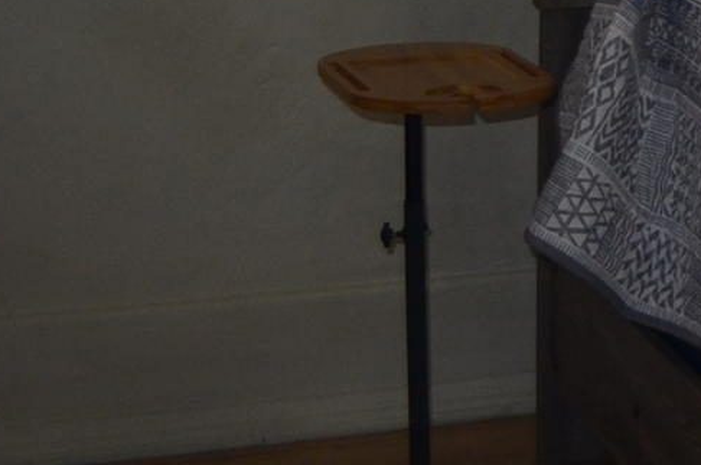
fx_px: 2662
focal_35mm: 137
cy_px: -390
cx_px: 1666
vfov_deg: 9.5
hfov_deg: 12.1
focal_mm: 18
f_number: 3.5
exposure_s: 1/80
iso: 400
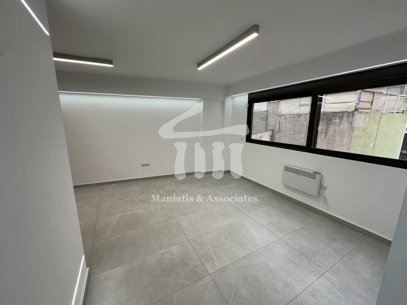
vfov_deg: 85.7
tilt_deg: -10.9
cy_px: 152
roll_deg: -0.2
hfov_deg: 102.1
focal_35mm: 14
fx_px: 165
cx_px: 204
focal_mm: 2.22
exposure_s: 1/100
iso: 40
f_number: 2.2
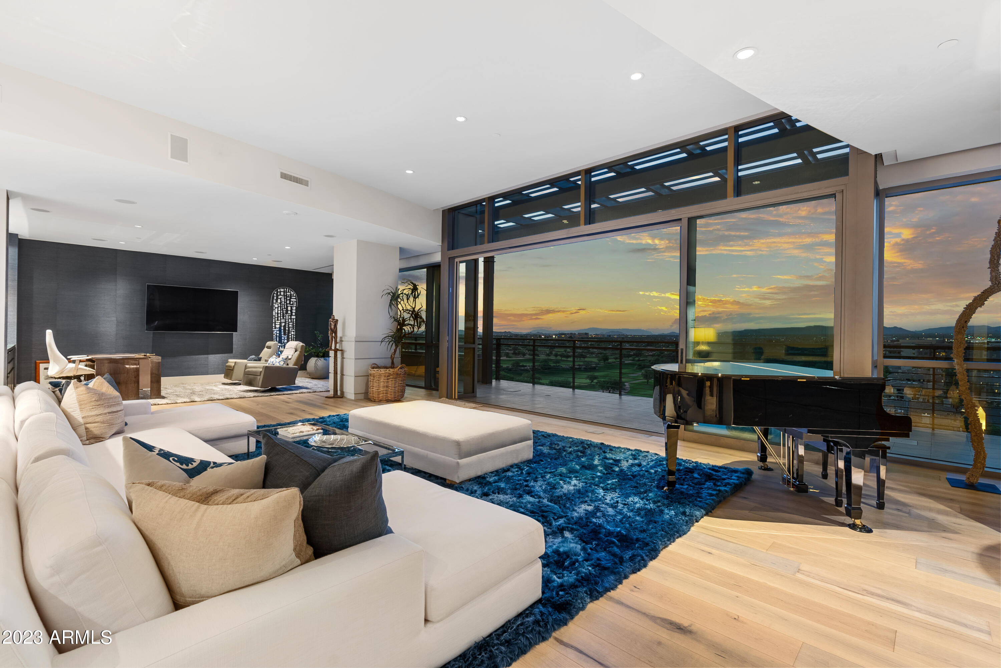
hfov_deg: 96.7
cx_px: 500
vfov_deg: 73.8
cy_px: 334
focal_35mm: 16
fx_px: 445
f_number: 8
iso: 100
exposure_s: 5
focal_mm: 16
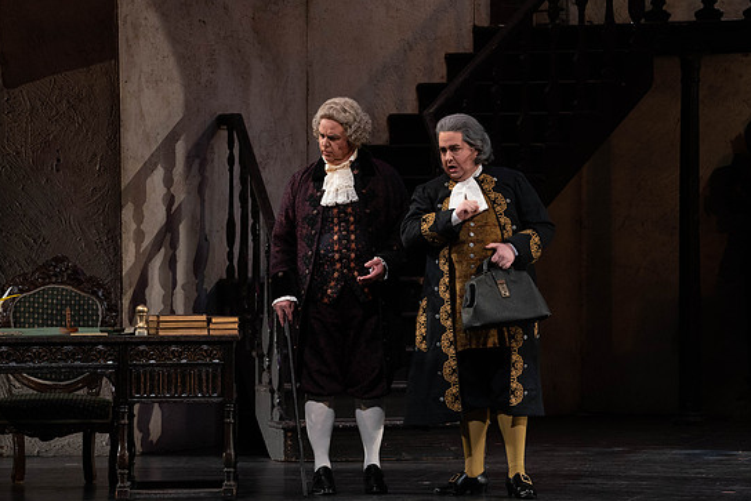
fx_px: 4382
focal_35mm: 210
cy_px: 266
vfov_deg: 6.5
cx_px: 363
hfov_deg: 9.8
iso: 3200
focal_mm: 197
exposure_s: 1/250
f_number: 9
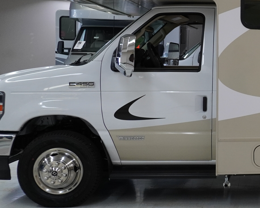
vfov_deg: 20.6
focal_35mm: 74
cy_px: 74
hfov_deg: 22.5
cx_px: 355
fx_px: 569
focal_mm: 16
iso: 640
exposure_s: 1/160
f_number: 4
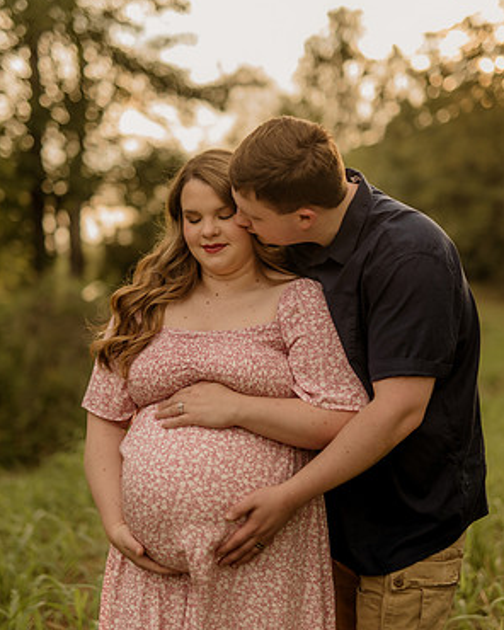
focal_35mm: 57
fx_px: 1063
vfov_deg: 33.0
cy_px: 305
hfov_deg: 26.7
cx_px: 252
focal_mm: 50
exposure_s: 1/800
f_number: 1.8
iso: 125
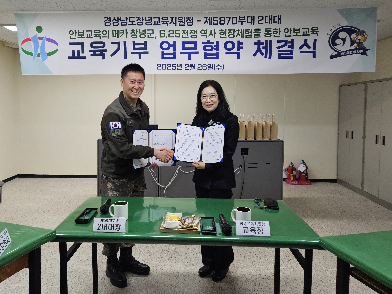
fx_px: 260
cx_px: 196
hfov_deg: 73.9
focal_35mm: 23
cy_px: 147
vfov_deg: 58.9
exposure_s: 1/208
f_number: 1.8
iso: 160
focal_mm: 5.4
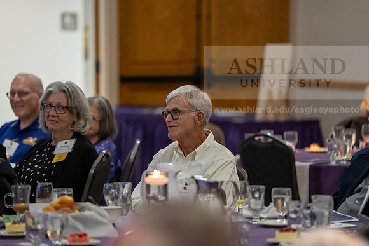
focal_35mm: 214
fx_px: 2191
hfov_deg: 9.6
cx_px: 184
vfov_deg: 6.4
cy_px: 130
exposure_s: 1/400
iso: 5000
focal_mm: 200
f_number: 2.8
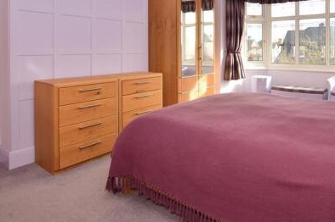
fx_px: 232
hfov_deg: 69.7
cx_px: 221
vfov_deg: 48.7
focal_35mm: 25
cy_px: 50
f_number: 7.1
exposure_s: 1/200
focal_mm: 10
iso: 400
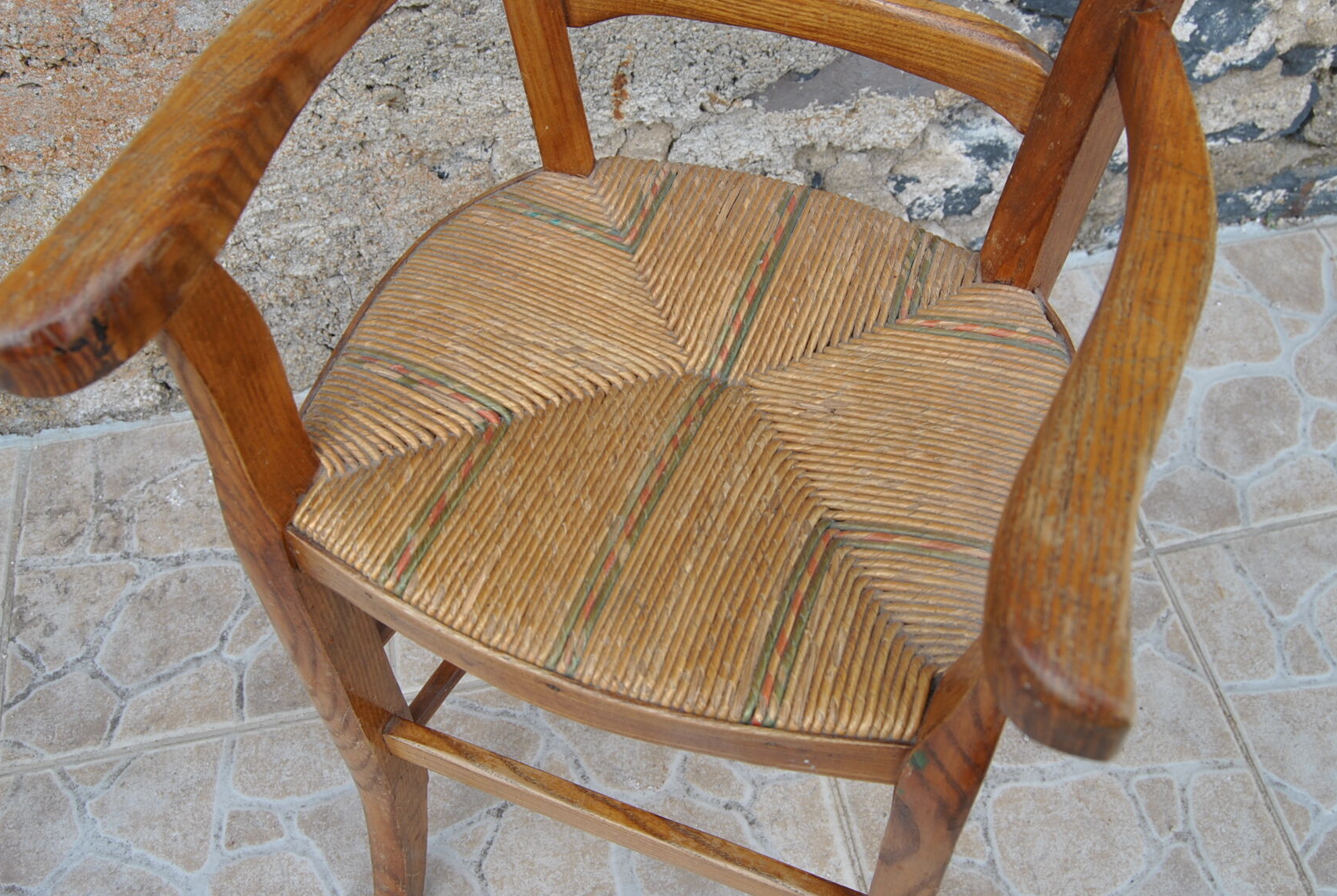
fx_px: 1264
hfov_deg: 55.7
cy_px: 405
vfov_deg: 39.0
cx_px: 677
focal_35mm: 34
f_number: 6.3
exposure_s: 1/160
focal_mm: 20
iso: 100
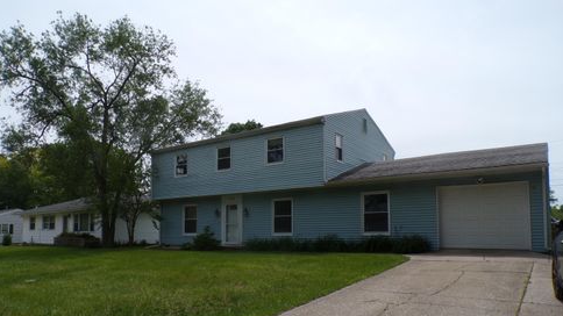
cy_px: 209
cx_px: 284
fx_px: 403
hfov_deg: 69.9
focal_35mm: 27
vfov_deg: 42.3
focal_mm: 4.3
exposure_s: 1/640
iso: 100
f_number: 5.8
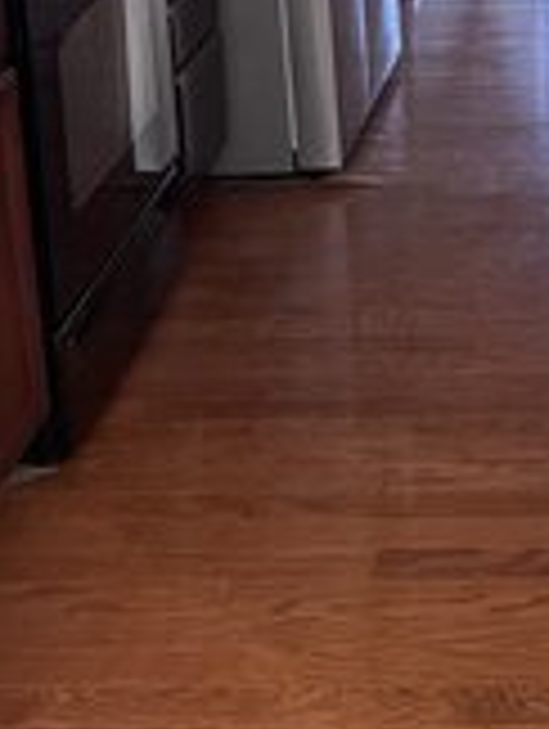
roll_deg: +0.8
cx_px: 542
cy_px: -72
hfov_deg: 18.7
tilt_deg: -9.4
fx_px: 1624
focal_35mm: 77
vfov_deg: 23.7
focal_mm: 5.1
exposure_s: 1/60
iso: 400
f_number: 1.6
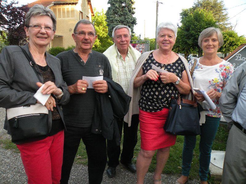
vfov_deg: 51.4
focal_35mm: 27
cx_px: 123
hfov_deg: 65.3
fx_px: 192
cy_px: 92
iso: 200
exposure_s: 1/125
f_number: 4
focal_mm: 4.7
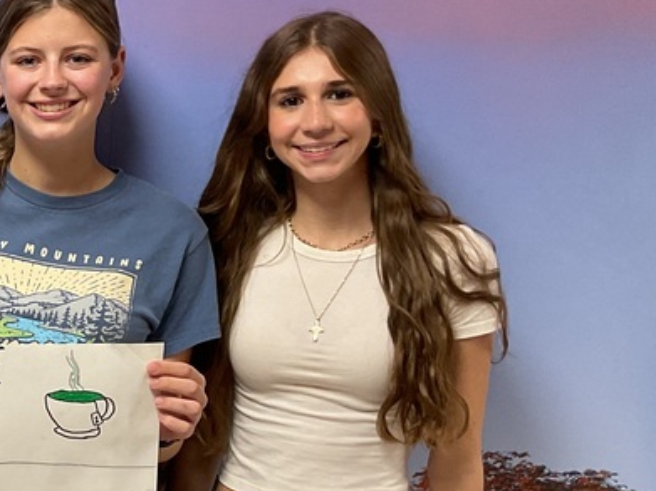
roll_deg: -2.0
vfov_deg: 19.3
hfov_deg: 23.7
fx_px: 1440
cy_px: 340
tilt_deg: -14.4
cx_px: -106
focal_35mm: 76
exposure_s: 1/50
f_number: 1.8
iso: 64
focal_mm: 3
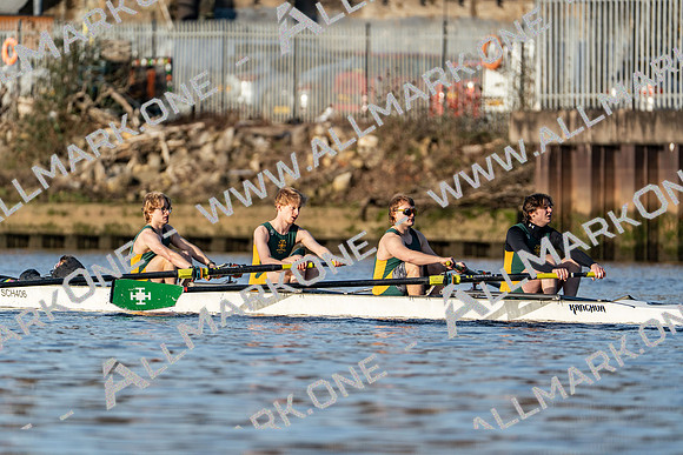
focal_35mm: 456
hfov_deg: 4.5
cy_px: 228
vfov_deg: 3.0
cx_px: 342
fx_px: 8653
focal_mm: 456
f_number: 6.3
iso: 400
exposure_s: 1/2000
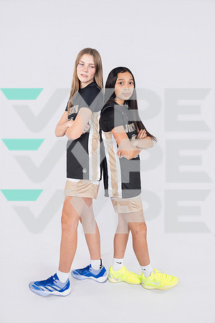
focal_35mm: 36
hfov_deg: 36.9
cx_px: 108
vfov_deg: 53.1
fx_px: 322
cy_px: 162
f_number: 4.5
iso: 160
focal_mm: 36
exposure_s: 1/250
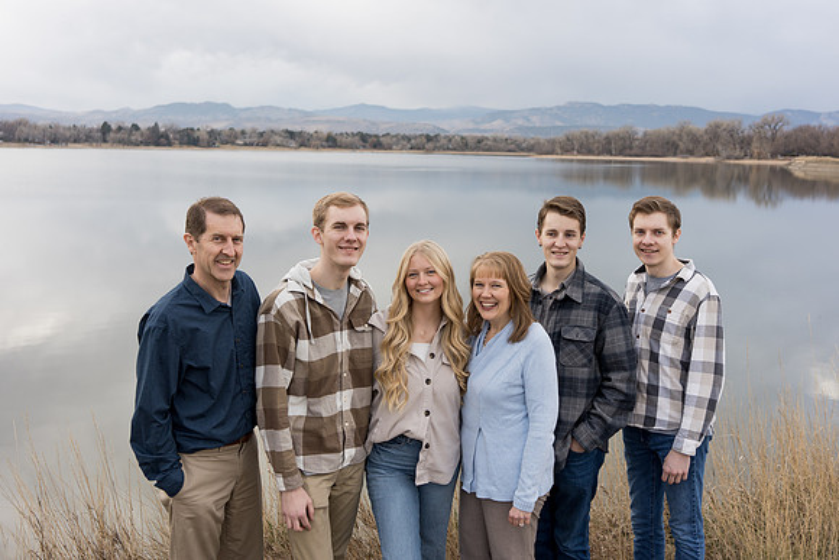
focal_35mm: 35
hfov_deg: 54.4
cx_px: 420
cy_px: 280
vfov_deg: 37.9
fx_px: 816
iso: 200
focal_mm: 35
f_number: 4
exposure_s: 1/200
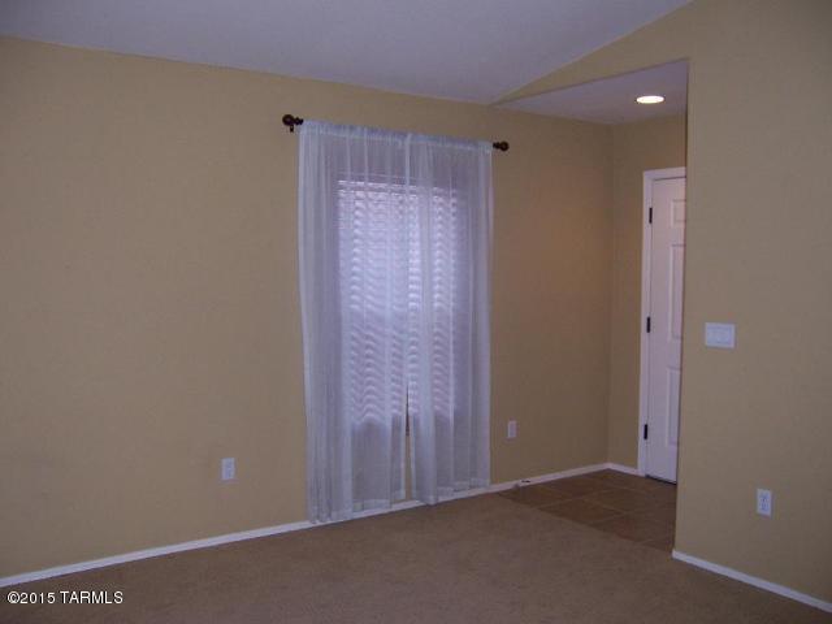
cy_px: 312
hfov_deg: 55.4
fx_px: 793
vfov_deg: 42.9
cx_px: 416
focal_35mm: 33
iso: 140
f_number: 2.8
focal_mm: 5.5
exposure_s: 1/60
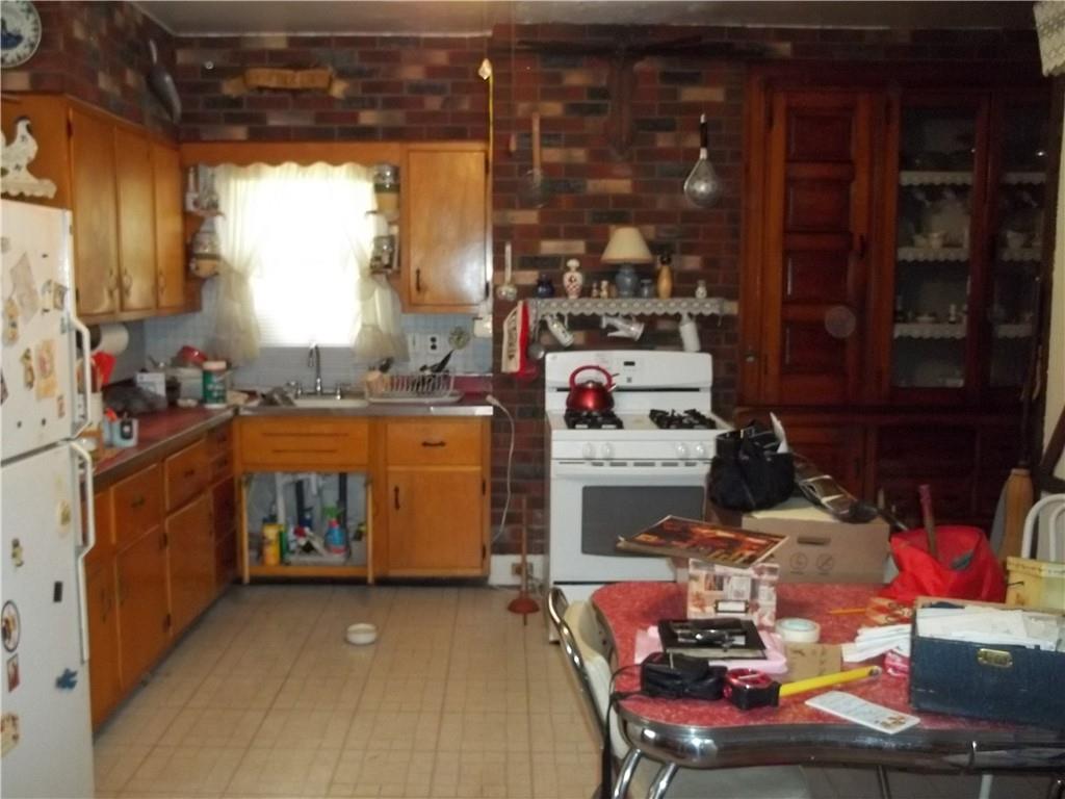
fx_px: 1015
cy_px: 400
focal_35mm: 33
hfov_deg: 55.4
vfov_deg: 42.9
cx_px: 532
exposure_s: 1/30
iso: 320
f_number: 3.3
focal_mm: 5.9
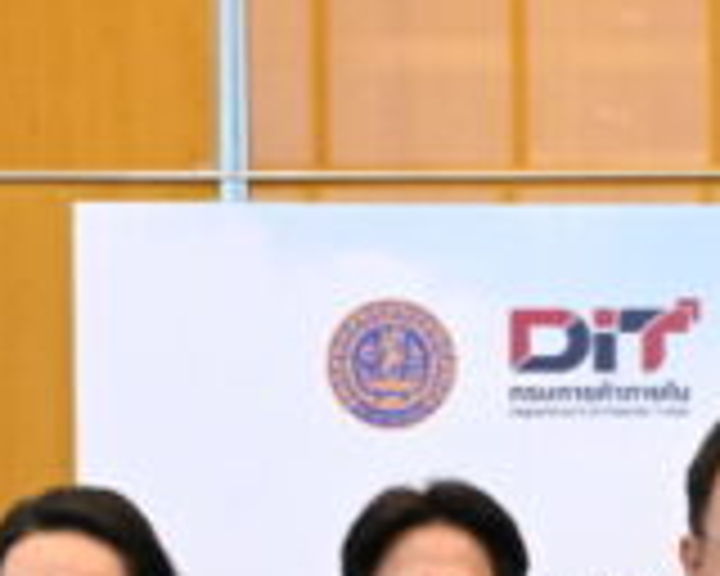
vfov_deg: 8.9
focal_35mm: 169
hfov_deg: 11.2
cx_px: 819
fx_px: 3601
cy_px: 855
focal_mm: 48
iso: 3200
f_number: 4
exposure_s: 1/125
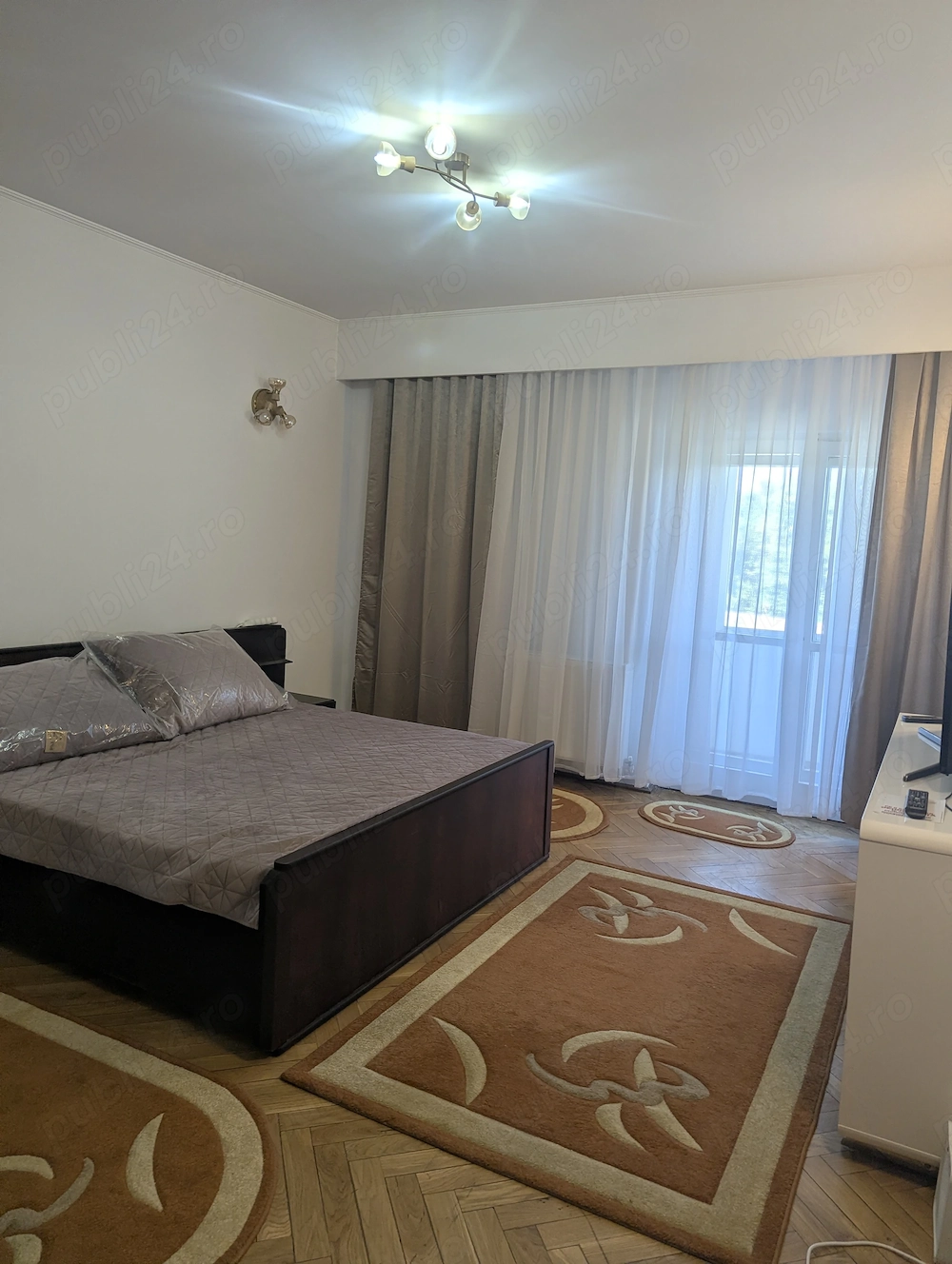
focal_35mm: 24
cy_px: 632
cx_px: 476
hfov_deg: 56.9
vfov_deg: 71.5
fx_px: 878
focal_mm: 6.81
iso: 35
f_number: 1.85
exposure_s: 1/100
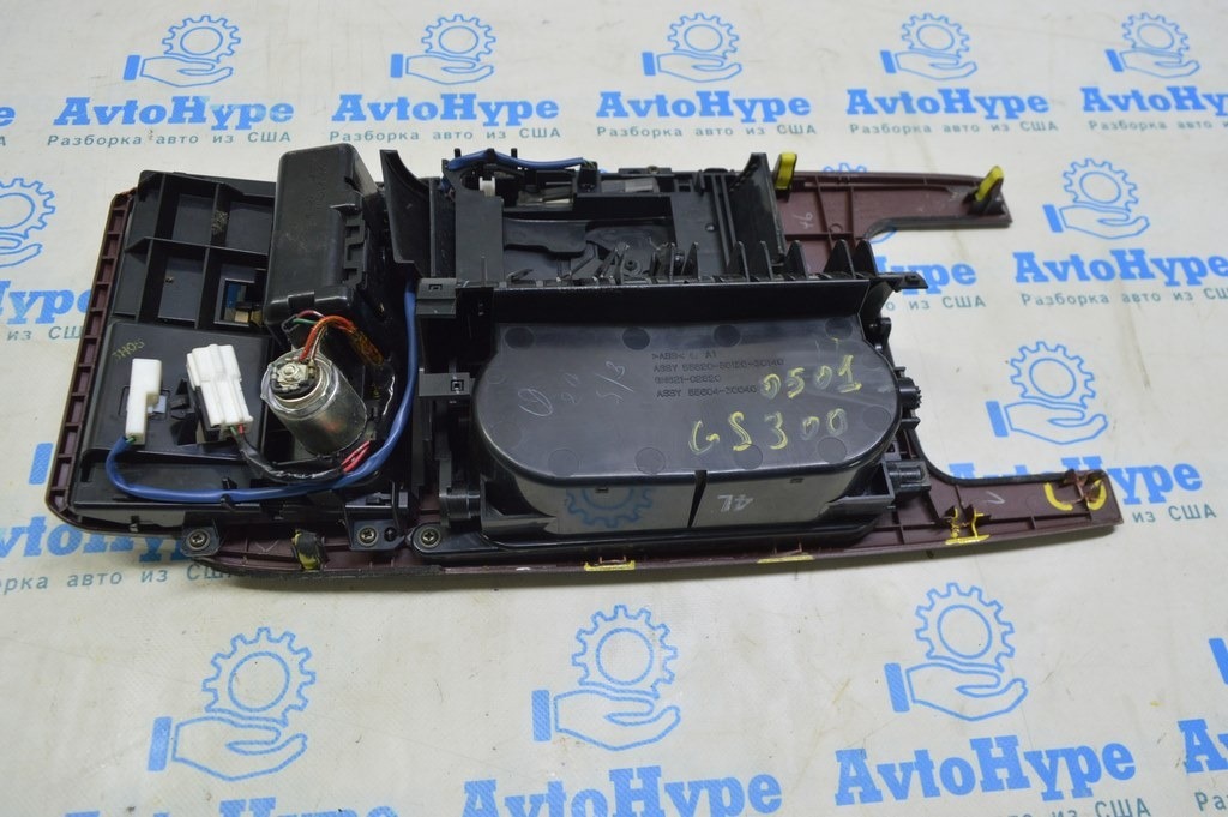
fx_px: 920
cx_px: 614
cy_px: 408
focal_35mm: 27
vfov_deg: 47.9
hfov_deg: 67.4
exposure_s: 1/20
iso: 400
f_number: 5.6
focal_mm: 18
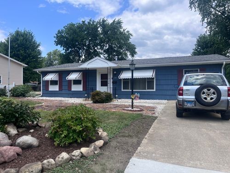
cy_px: 86
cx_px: 115
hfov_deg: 67.3
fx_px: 173
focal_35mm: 26
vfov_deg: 53.1
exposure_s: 1/2755
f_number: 1.6
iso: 50
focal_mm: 5.1
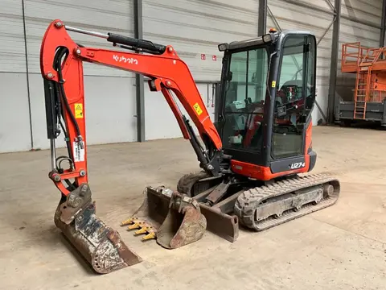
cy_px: 145
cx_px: 193
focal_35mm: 29
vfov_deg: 48.2
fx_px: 323
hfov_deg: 61.7
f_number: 1.8
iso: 64
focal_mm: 3
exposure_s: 1/85
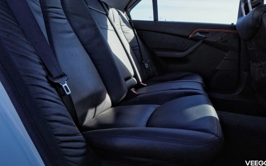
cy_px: 77
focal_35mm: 25
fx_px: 181
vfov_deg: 49.2
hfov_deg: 72.5
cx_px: 135
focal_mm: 16
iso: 2000
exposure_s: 1/400
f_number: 16
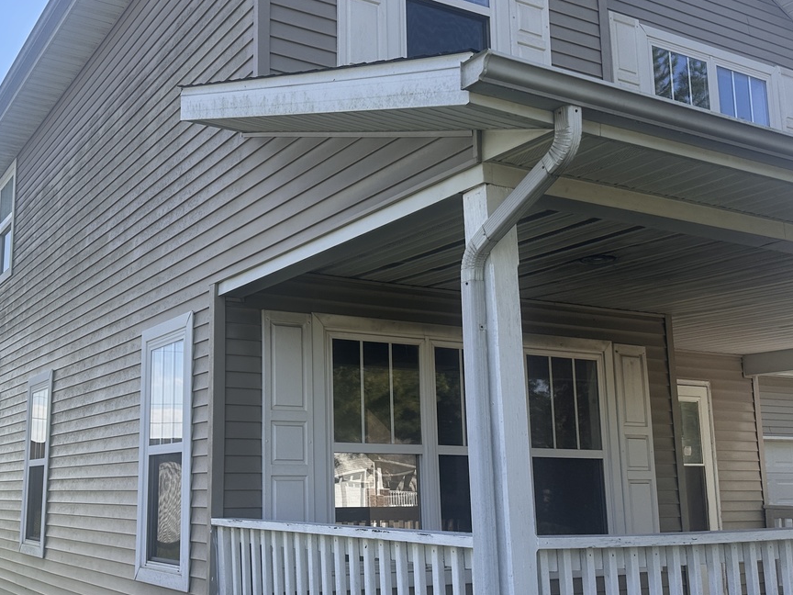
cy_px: 323
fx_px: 916
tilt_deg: +11.4
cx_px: 262
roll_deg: -1.1
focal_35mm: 40
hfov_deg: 46.0
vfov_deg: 35.9
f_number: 1.78
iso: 80
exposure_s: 1/2469
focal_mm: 6.86
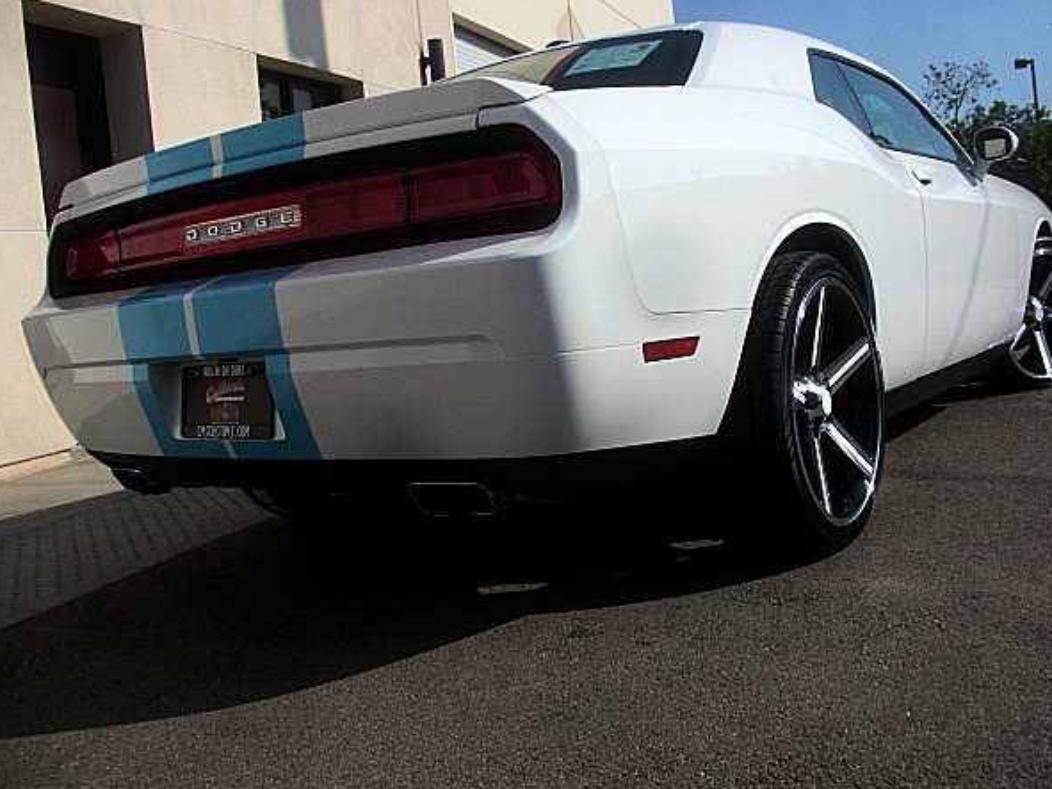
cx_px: 562
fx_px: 1185
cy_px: 365
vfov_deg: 36.8
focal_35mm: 39
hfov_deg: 47.8
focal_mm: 6.3
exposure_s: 1/200
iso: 50
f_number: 7.9
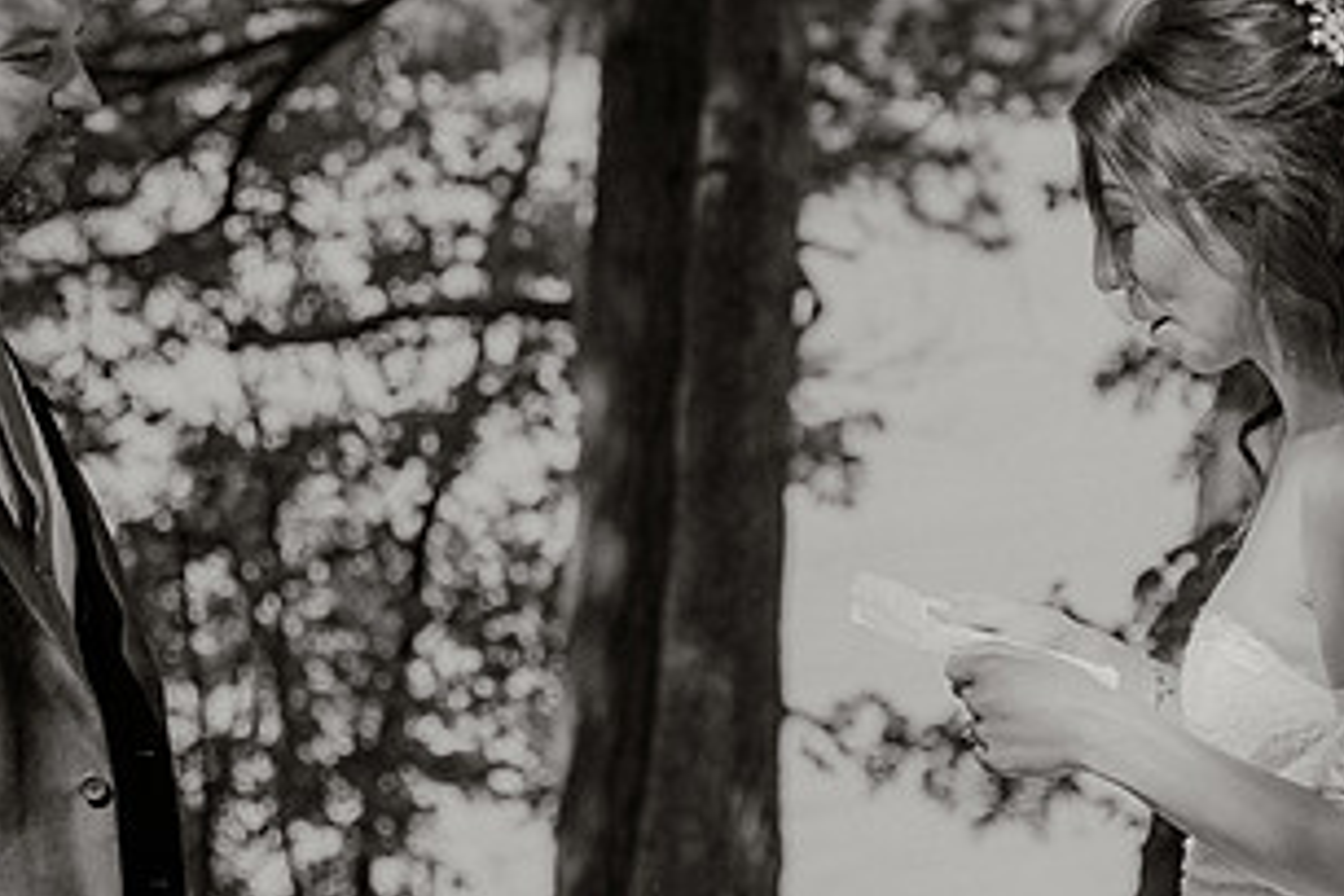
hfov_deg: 15.1
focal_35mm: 136
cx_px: 726
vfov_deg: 10.1
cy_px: 448
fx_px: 5077
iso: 800
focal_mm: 70
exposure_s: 1/8000
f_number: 2.8
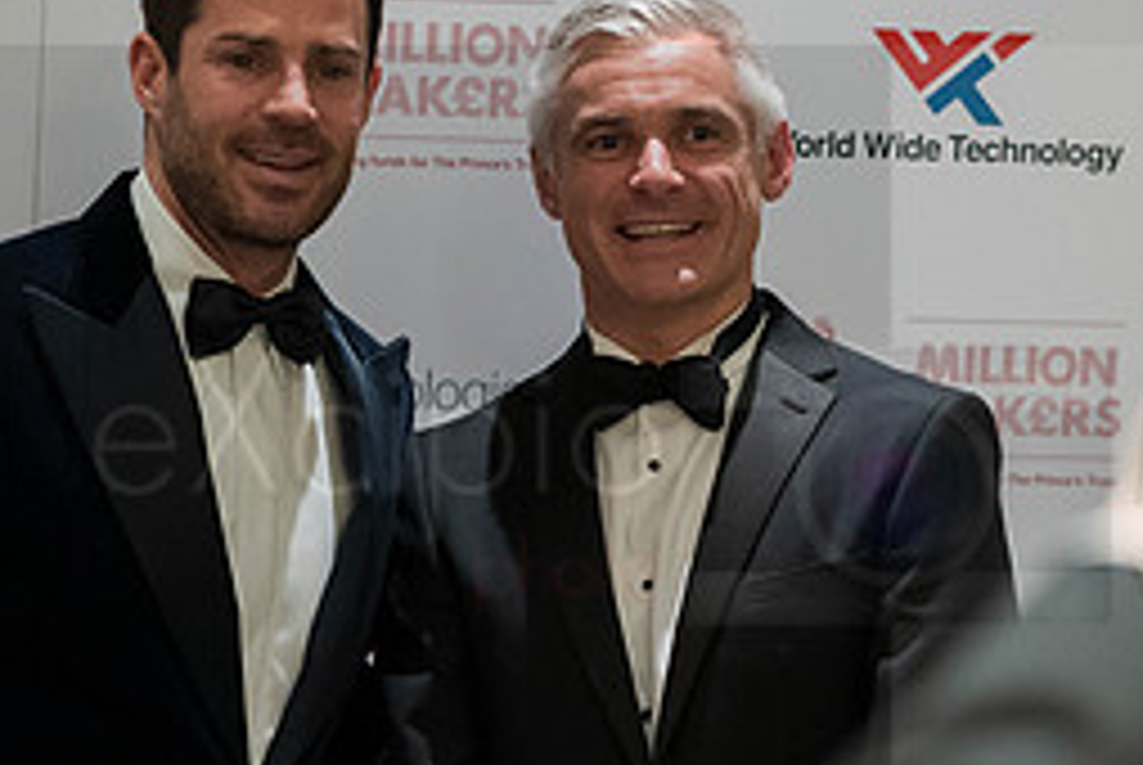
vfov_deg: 7.0
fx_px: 6230
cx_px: 896
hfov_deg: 10.5
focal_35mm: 196
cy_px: 479
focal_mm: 86
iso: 5000
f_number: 2.8
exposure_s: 1/100
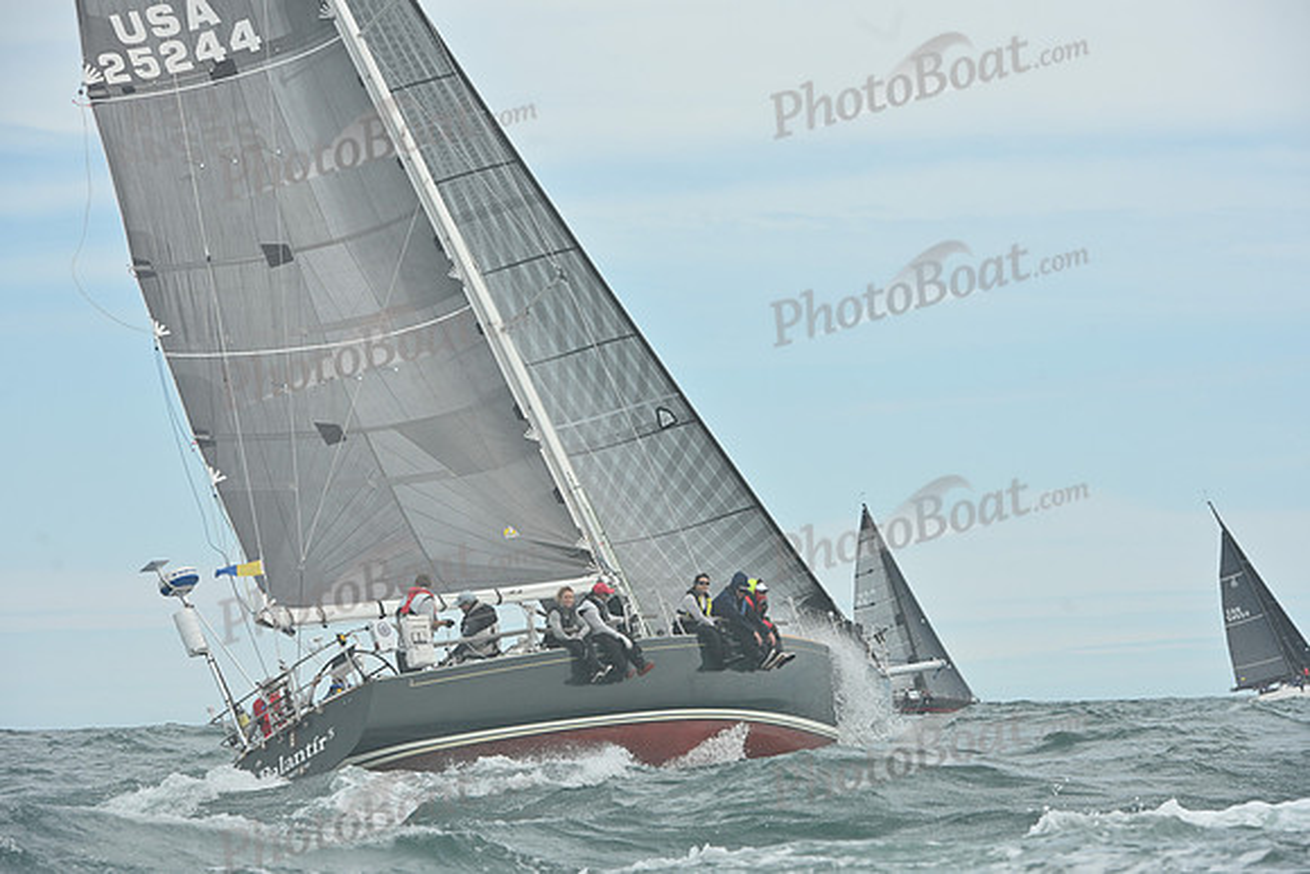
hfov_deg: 13.2
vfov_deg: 8.9
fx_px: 5641
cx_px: 655
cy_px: 437
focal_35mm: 155
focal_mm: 155
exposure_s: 1/1250
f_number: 9
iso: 320
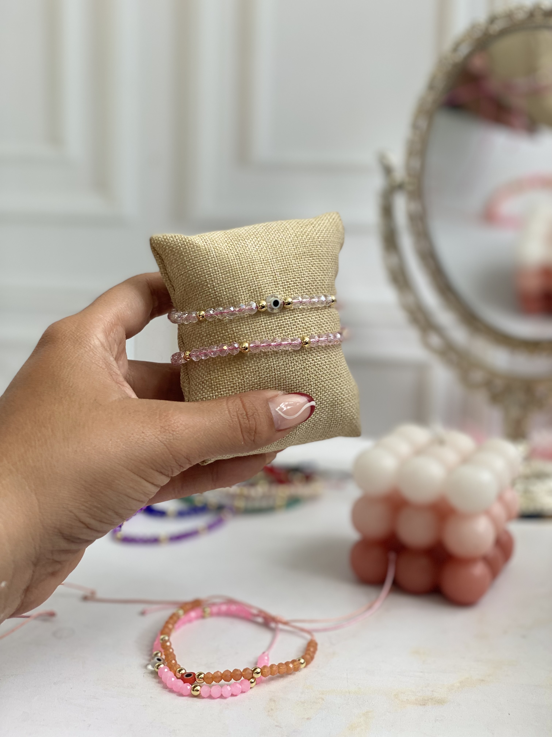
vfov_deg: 36.8
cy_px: 368
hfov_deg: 28.0
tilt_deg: -12.0
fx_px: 1106
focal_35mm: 52
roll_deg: -1.8
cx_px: 276
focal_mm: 6
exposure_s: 1/122
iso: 40
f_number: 2
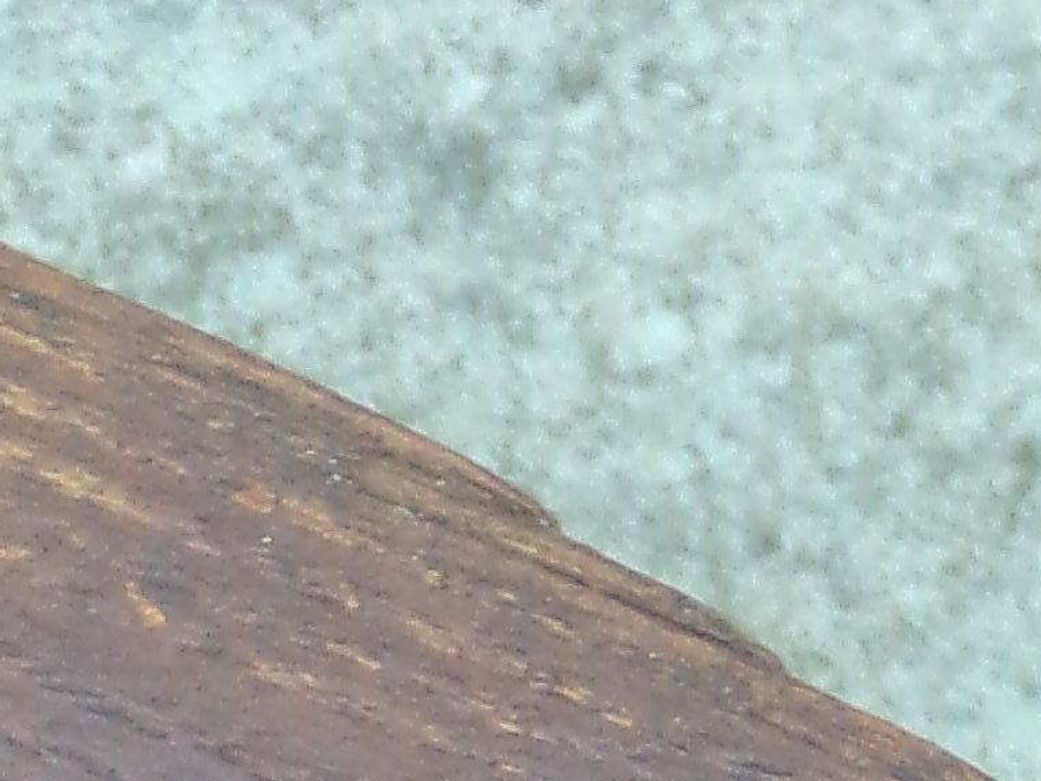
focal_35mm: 445
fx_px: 13387
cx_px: 2219
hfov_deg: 4.4
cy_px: 2666
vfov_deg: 3.2
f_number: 3.9
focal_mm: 13.3
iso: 207
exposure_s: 1/50
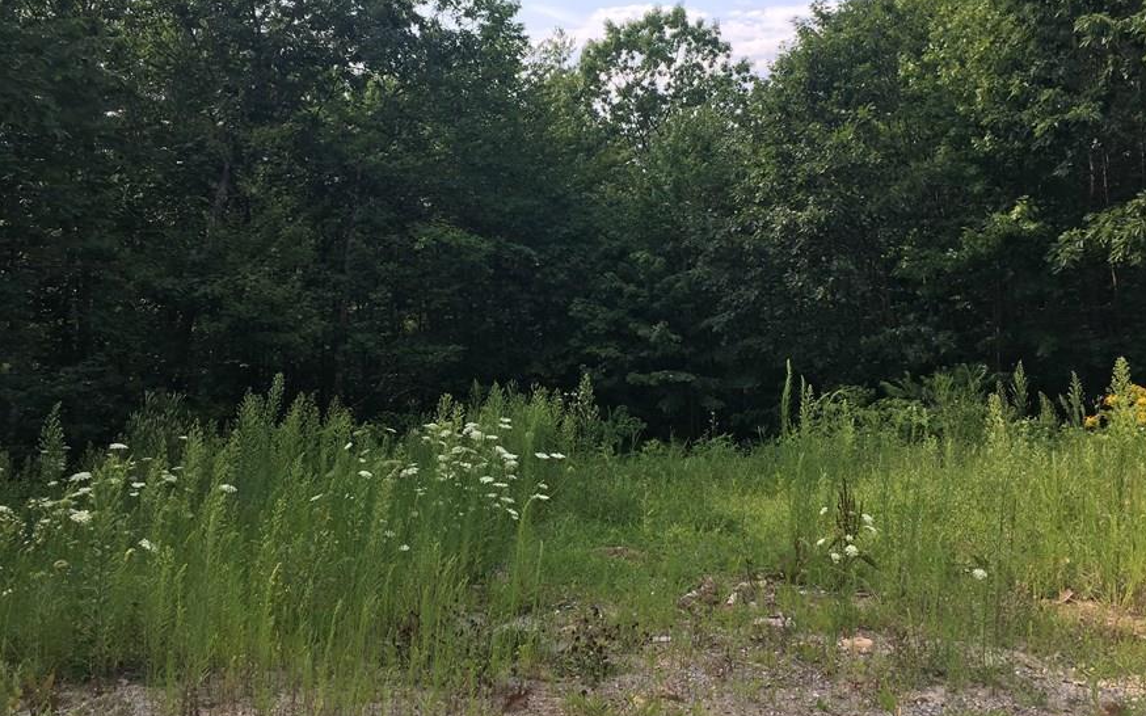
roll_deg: -3.3
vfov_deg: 35.2
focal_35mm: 36
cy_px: 290
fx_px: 1124
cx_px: 586
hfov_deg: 54.0
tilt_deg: -1.4
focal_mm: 4.15
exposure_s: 1/712
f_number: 2.2
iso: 25
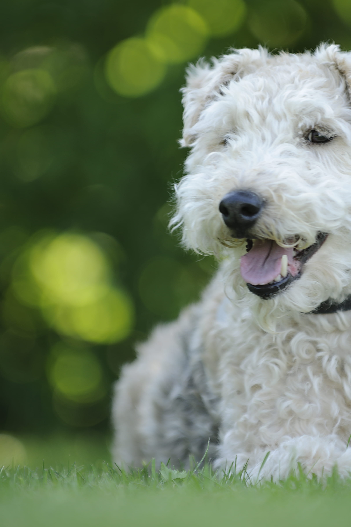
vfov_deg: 6.2
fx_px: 4885
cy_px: 189
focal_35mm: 334
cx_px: 255
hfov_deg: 4.1
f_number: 2.8
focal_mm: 200
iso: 100
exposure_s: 1/160
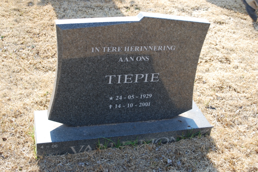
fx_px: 366
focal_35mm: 51
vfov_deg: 26.5
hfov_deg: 38.8
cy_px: 86
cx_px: 129
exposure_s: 1/125
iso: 140
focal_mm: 34
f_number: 5.6
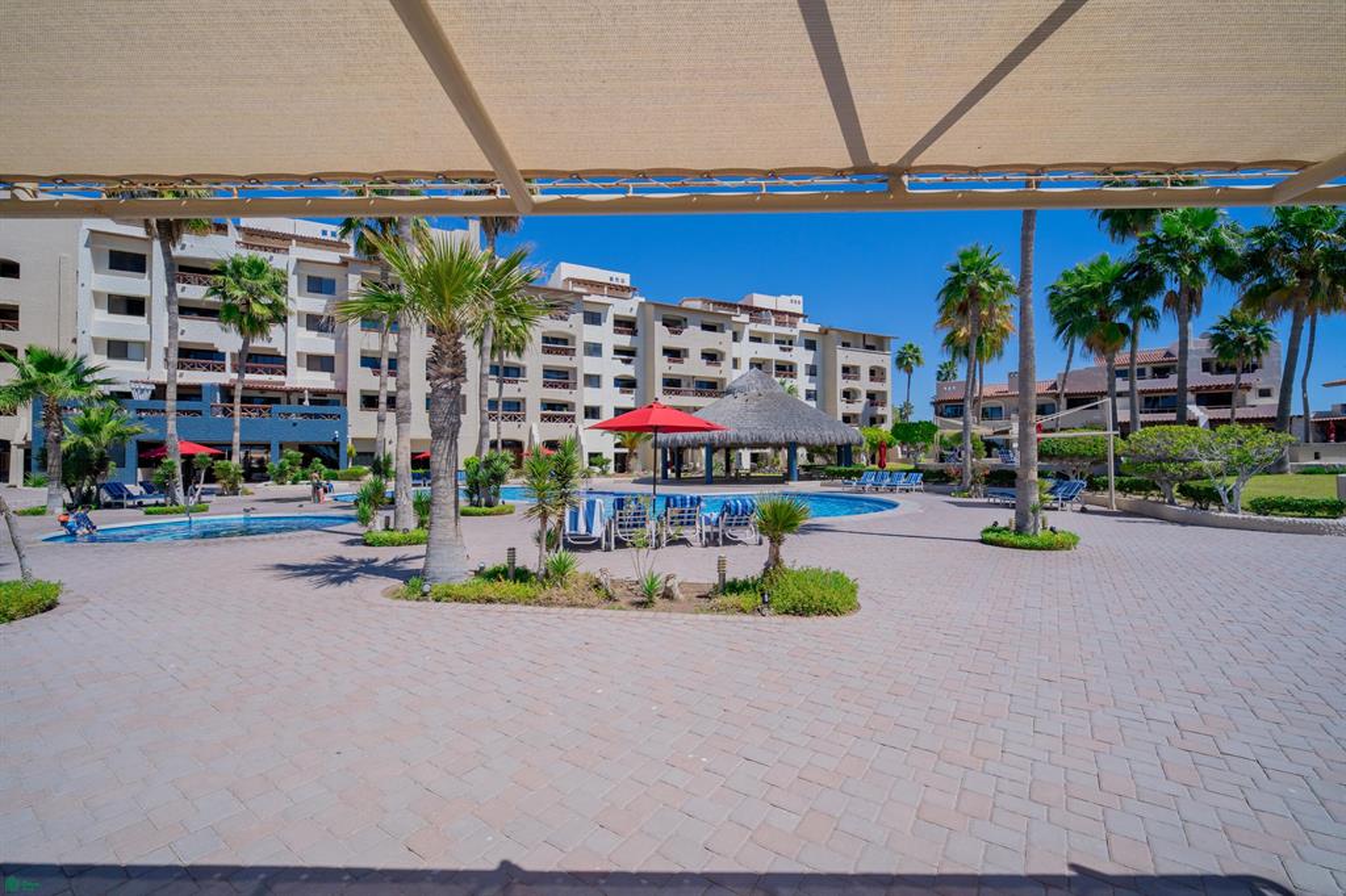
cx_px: 673
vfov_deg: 81.2
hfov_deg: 104.3
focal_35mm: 14
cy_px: 448
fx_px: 523
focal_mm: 14
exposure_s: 1/1000
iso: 125
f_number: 6.7
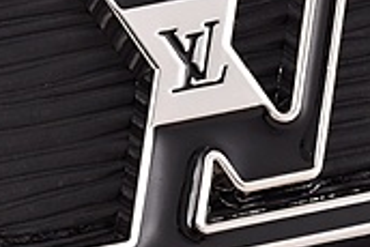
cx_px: 146
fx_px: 5020
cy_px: 129
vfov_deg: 2.8
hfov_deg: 4.2
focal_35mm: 488
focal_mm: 105
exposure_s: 1/125
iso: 1100
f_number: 16
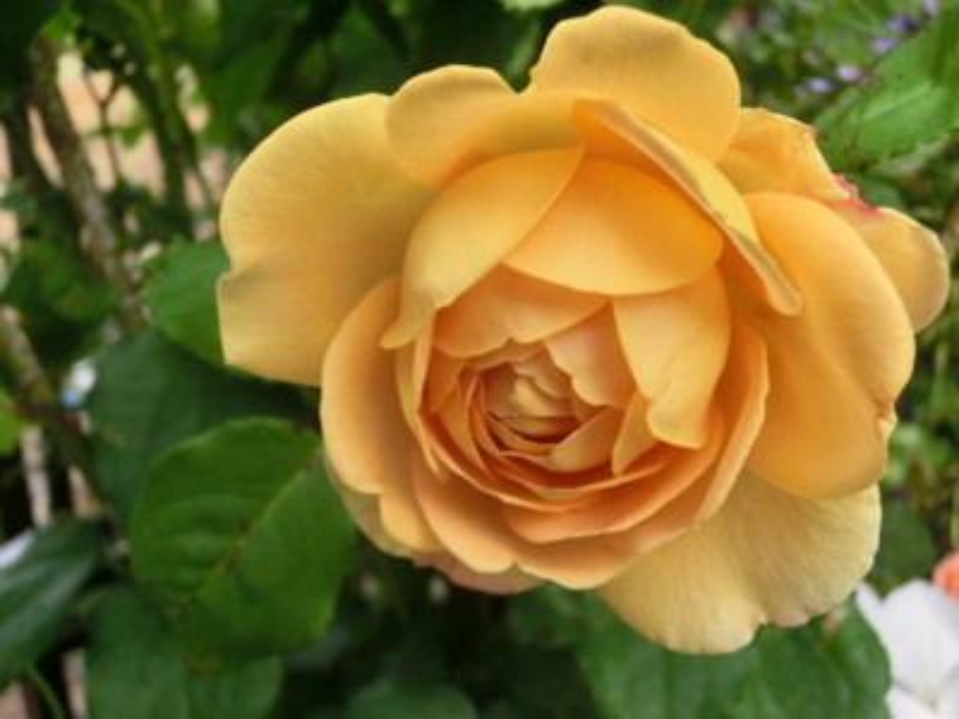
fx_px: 1164
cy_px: 360
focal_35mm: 42
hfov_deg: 44.8
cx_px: 480
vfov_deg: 34.3
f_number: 4
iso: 80
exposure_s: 1/125
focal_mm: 7.38
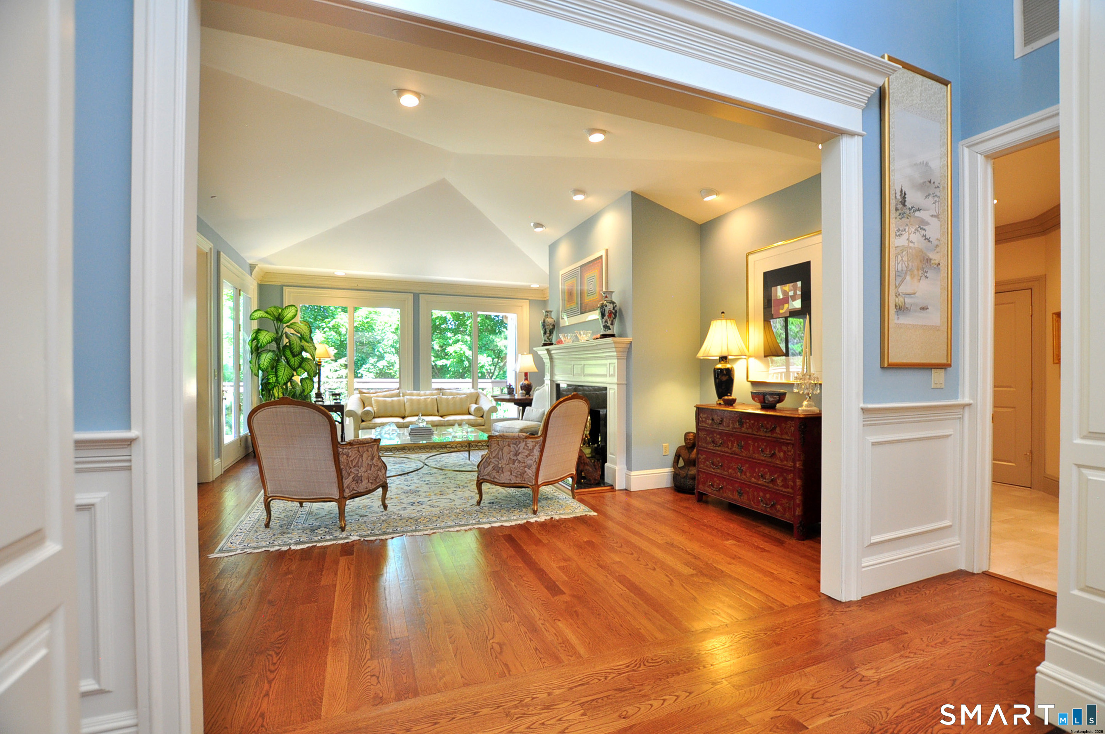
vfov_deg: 77.2
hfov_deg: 100.5
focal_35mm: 15
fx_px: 460
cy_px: 367
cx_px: 552
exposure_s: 1/40
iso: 500
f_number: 4.5
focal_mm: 10
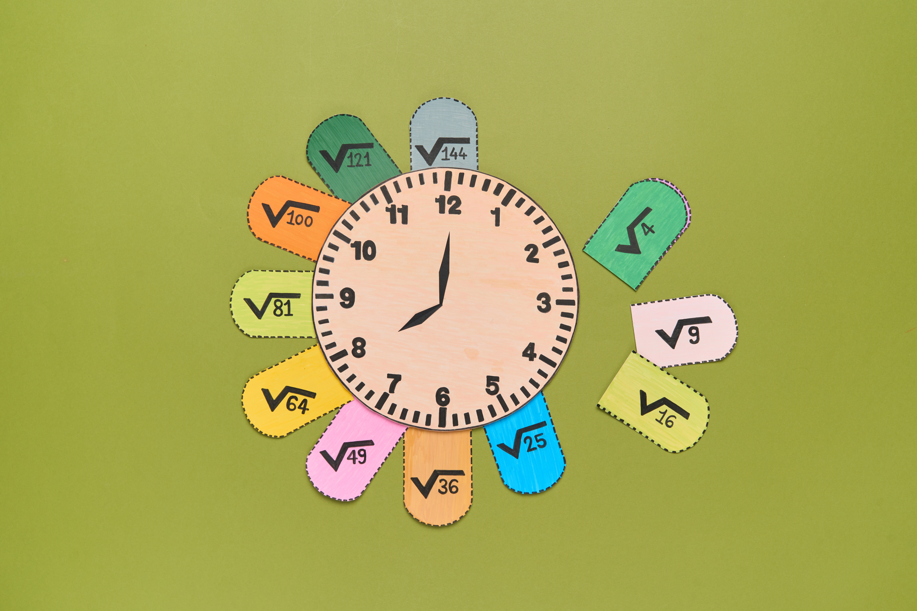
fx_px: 1070
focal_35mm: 42
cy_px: 306
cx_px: 458
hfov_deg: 46.4
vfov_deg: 31.9
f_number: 9
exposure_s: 1/125
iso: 100
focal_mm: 42
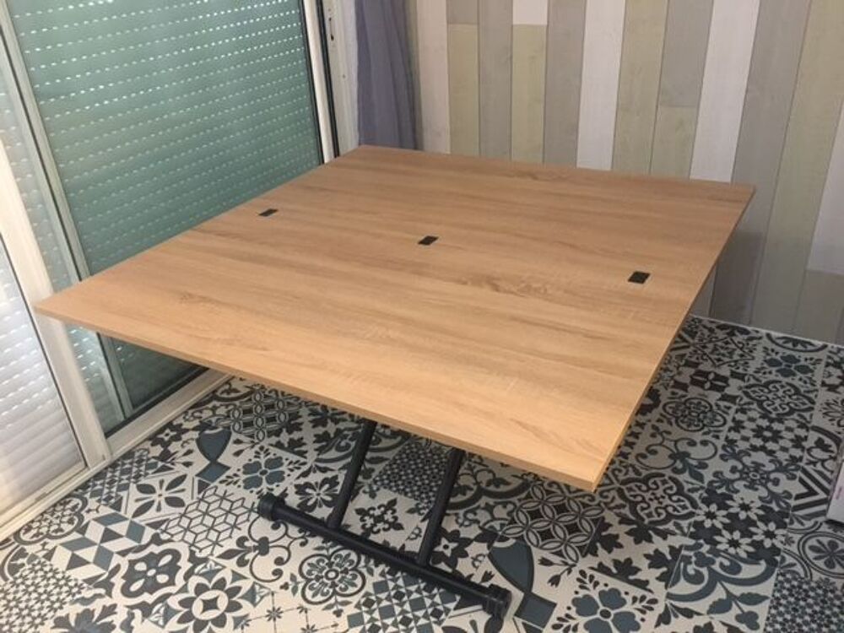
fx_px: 707
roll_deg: +3.5
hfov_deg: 61.7
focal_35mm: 29
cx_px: 422
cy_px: 316
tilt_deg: -29.1
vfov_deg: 48.2
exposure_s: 1/17
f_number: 2.2
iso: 250
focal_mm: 4.15
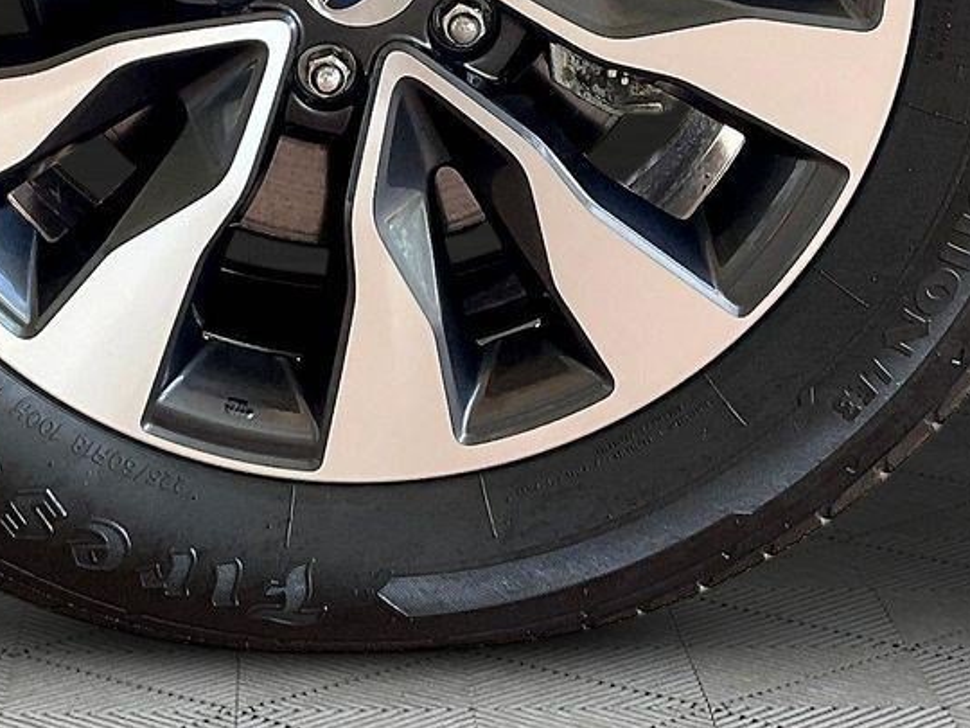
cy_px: -90
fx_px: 2410
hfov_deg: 22.7
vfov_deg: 16.6
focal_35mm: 86
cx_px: 348
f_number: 1.8
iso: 64
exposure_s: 1/122
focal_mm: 3
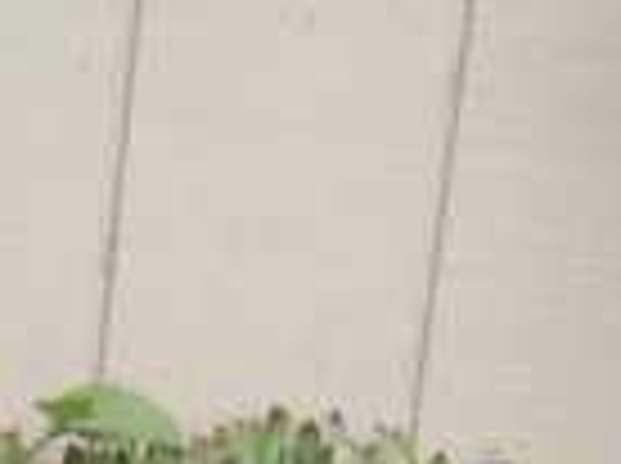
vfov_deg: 6.2
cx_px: 63
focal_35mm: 208
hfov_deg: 9.5
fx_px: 3725
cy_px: 1658
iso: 400
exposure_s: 1/250
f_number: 2.7
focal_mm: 5
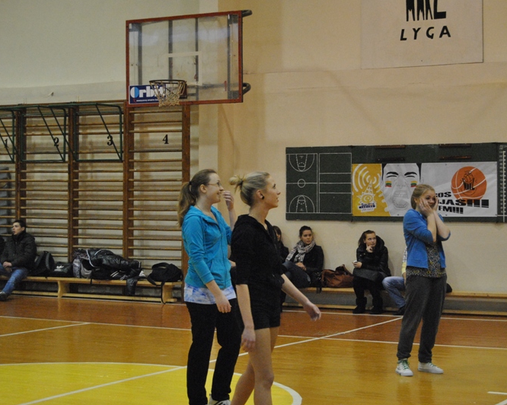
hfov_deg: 24.5
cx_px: 266
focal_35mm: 78
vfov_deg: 19.6
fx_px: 1170
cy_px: 201
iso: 1600
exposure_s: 1/200
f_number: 5.3
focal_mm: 46
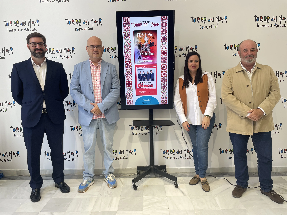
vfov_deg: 53.1
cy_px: 108
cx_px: 144
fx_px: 216
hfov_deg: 67.3
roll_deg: +1.5
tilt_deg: -7.0
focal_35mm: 26
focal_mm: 4.2
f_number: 1.6
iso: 40
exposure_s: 1/100
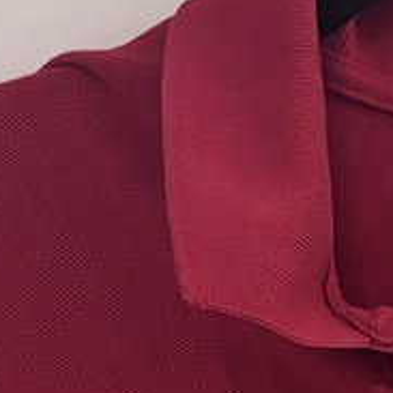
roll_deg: +0.4
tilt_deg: -13.5
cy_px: 995
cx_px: 595
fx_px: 2145
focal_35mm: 167
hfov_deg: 10.1
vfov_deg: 9.2
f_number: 1.6
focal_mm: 5.96
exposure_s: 1/30
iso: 640
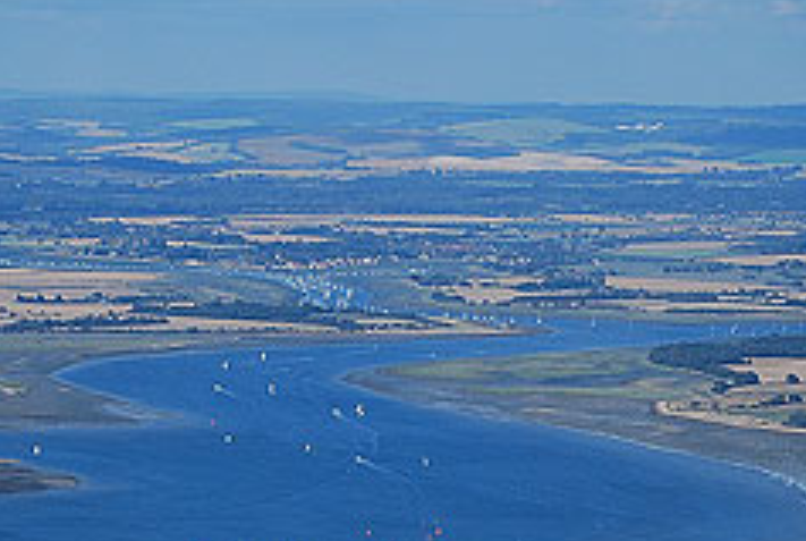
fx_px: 4464
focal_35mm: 199
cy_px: 505
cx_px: 241
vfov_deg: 6.9
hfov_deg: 10.3
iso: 100
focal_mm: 70
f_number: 5.6
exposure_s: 1/500
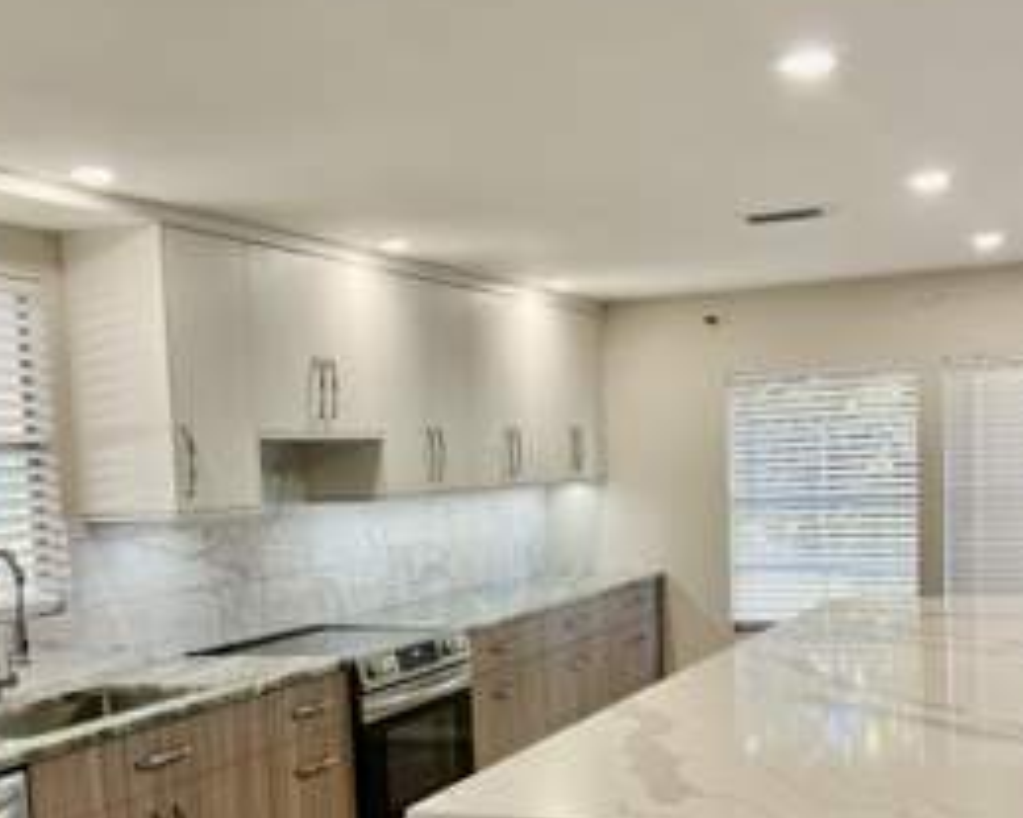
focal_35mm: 47
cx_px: 513
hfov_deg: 39.6
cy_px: 591
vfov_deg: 31.6
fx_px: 1422
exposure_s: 1/120
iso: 80
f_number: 1.5
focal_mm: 5.7
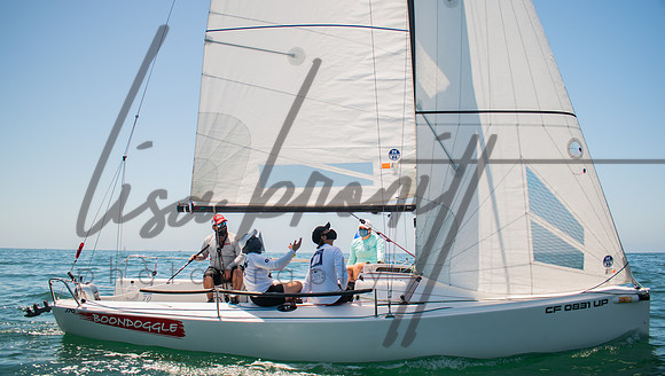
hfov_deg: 64.4
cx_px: 327
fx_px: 528
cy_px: 182
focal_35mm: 30
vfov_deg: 39.2
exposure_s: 1/320
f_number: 4.5
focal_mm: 18
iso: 100
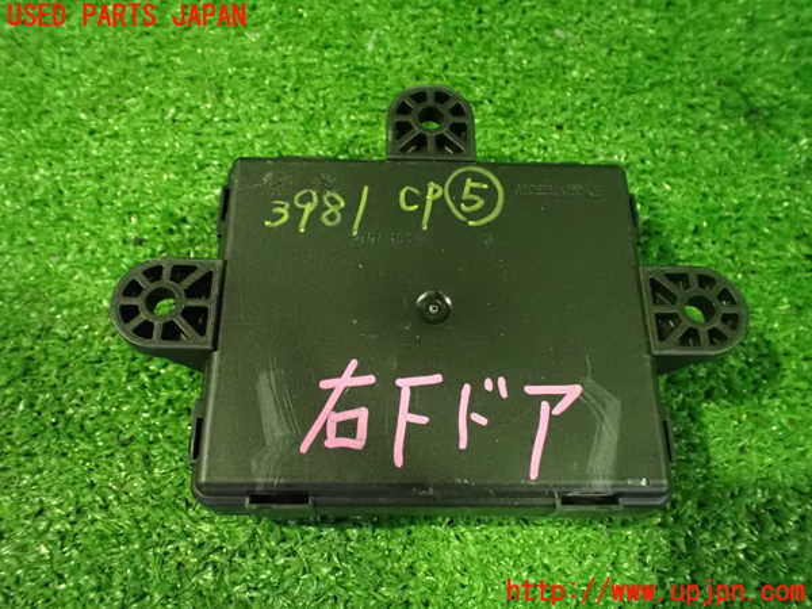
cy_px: 304
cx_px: 406
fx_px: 704
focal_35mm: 30
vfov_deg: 46.8
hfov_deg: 60.0
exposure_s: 1/30
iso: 1600
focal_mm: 5.4
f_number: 2.3
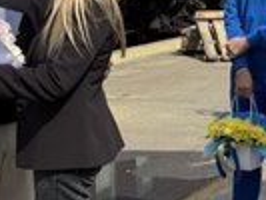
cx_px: 60
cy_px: 22
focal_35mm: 144
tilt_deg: -2.4
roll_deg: +0.4
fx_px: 1108
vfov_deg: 10.3
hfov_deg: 13.6
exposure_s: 1/4975
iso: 64
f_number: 1.78
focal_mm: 6.76
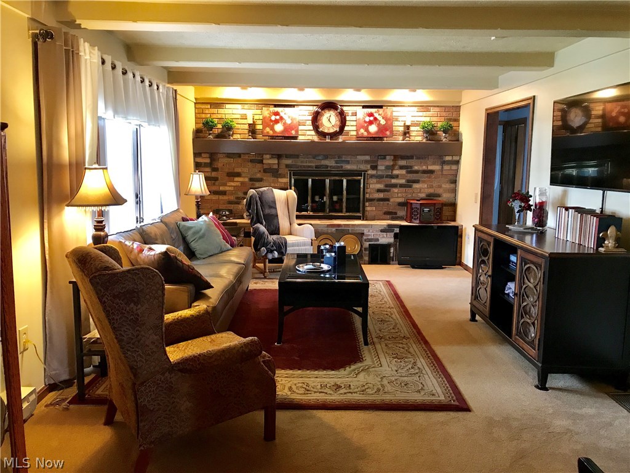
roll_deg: -1.2
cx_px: 315
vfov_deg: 49.7
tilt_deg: -7.8
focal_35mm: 28
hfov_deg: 63.4
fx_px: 510
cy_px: 236
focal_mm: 3.99
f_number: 1.8
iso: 100
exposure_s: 1/15
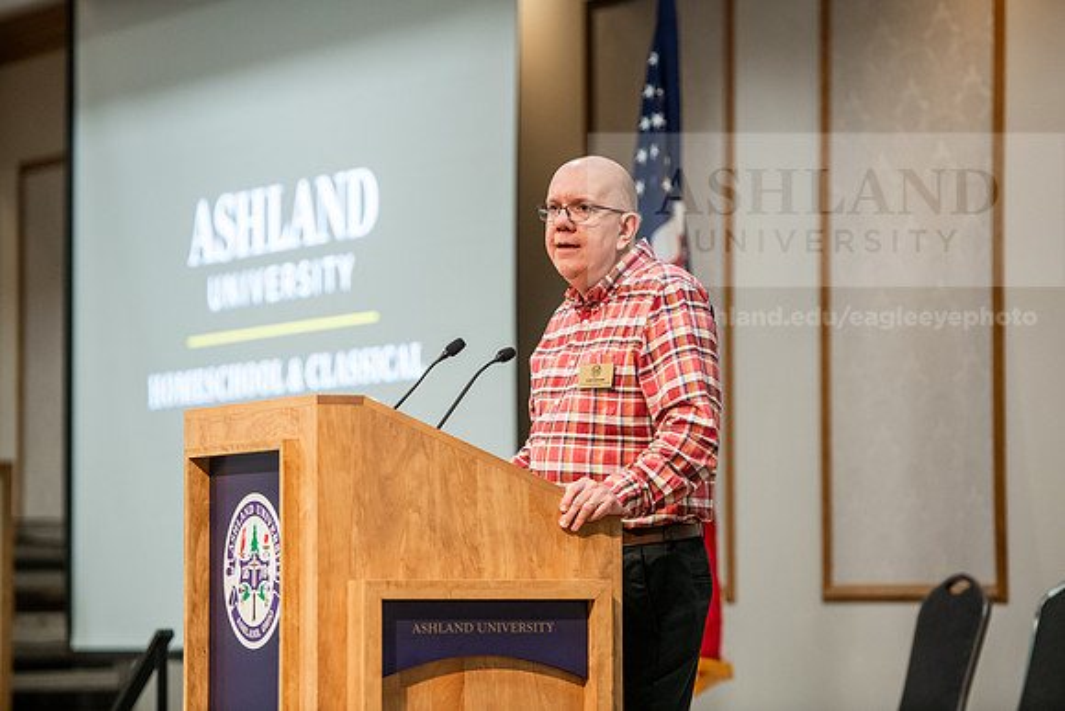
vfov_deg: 8.3
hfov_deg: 12.4
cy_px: 356
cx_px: 532
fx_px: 4882
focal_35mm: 165
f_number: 3.2
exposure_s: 1/200
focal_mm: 165
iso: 2000
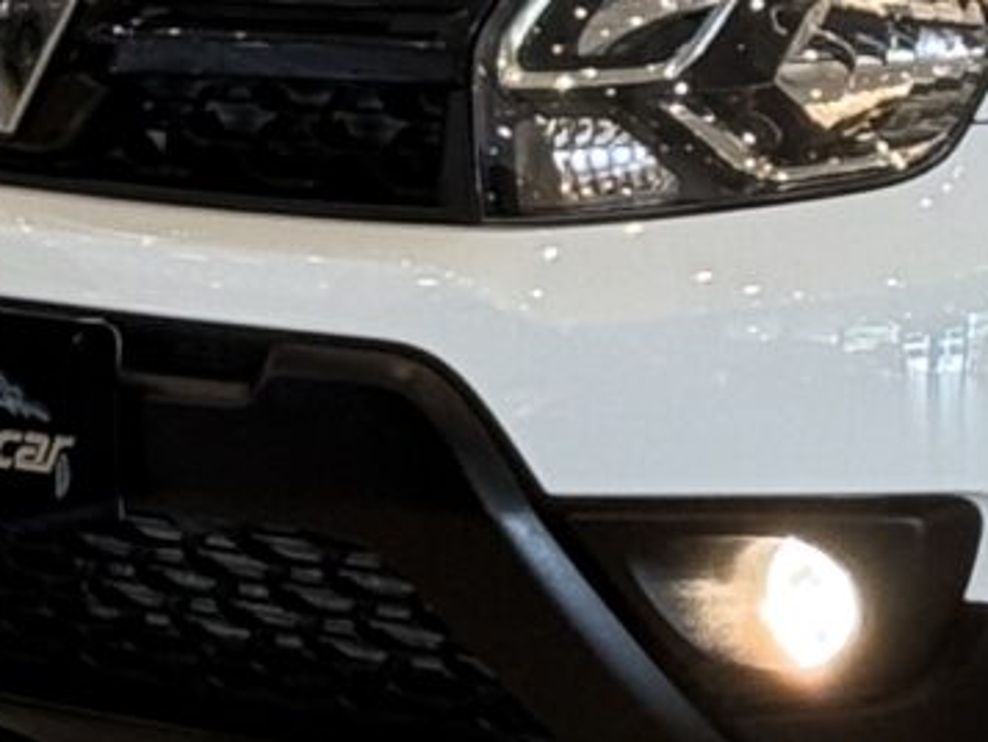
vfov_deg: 4.3
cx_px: 1685
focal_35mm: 344
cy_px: -266
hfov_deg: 5.7
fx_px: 9822
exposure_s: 1/60
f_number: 1.78
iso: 80
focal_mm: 6.76
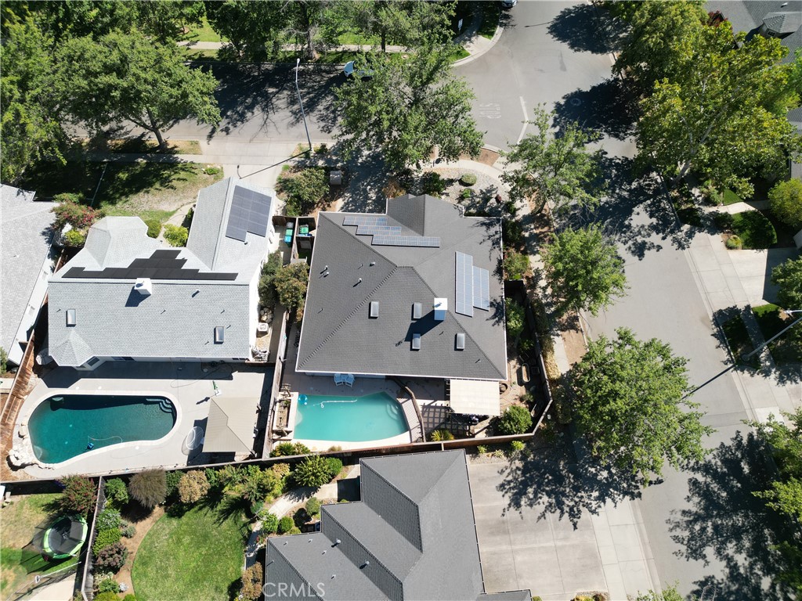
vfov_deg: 56.8
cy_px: 300
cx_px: 401
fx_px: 556
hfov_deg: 71.6
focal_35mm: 24
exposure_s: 1/2000
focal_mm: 6.72
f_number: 1.7
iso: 140
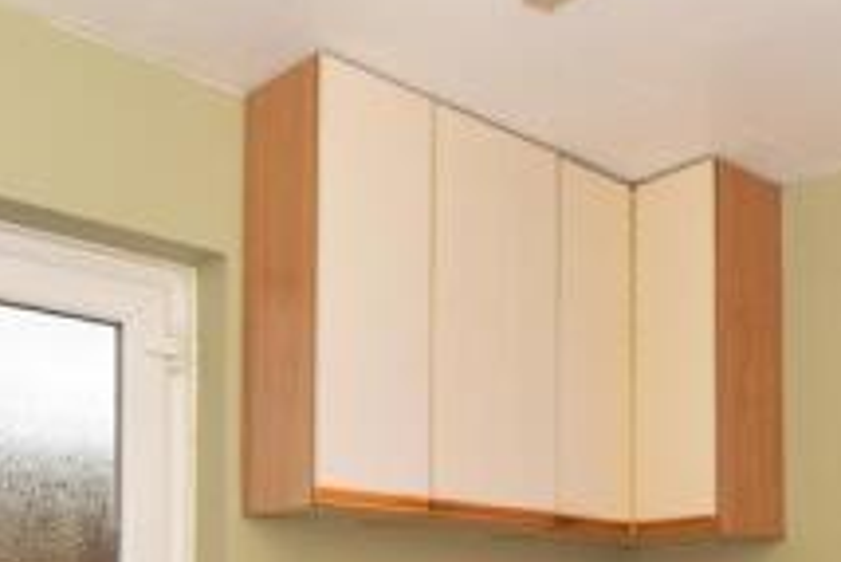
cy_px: 623
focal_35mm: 46
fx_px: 1075
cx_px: 648
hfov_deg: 41.2
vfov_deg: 26.8
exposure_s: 1/200
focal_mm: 10
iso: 400
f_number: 6.3
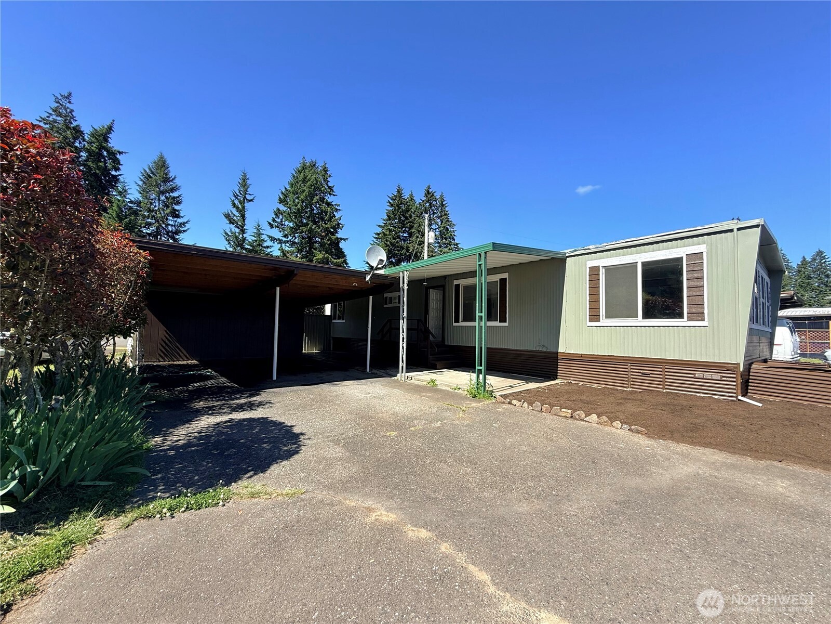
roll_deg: -2.3
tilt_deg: +3.3
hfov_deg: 102.1
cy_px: 312
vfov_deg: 85.7
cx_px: 416
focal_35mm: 14
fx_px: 336
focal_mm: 2.22
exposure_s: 1/901
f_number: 2.2
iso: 50
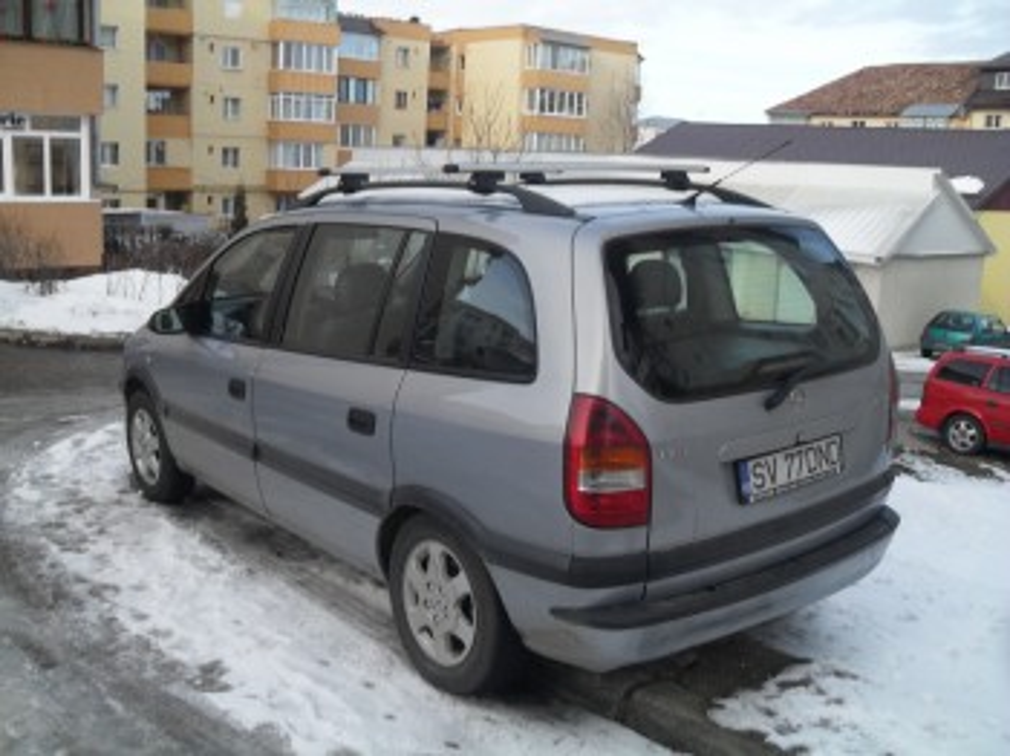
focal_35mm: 35
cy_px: 378
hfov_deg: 52.7
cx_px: 505
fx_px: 1021
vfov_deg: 40.7
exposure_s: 1/60
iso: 100
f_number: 8.9
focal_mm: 6.2
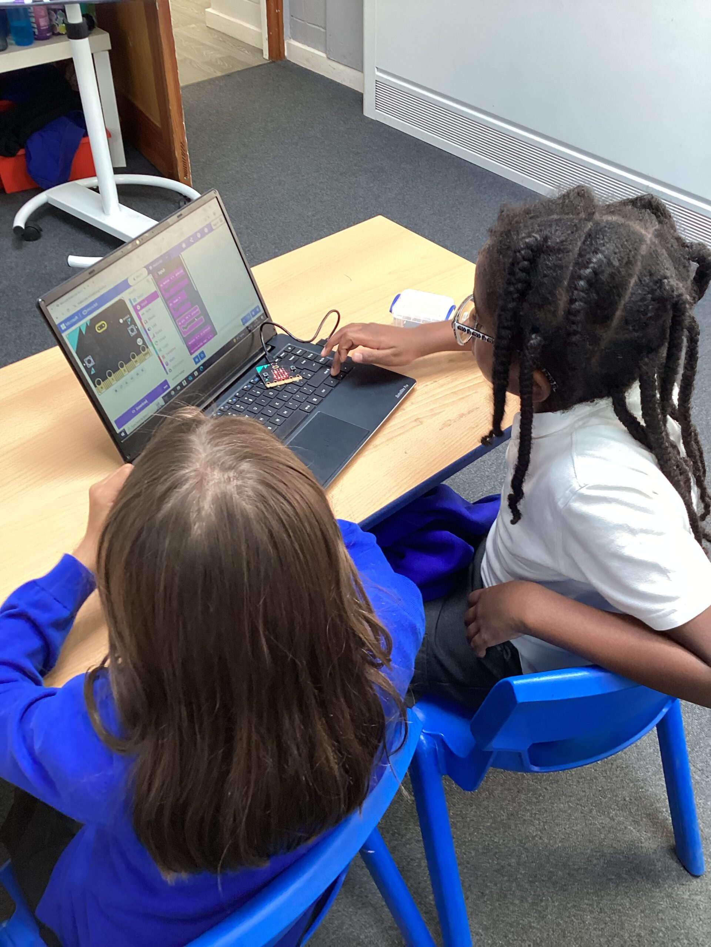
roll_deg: +0.1
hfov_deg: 45.4
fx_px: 849
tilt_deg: -43.8
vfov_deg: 58.4
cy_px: 474
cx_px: 356
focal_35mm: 31
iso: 125
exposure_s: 1/50
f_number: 2.4
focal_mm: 3.3
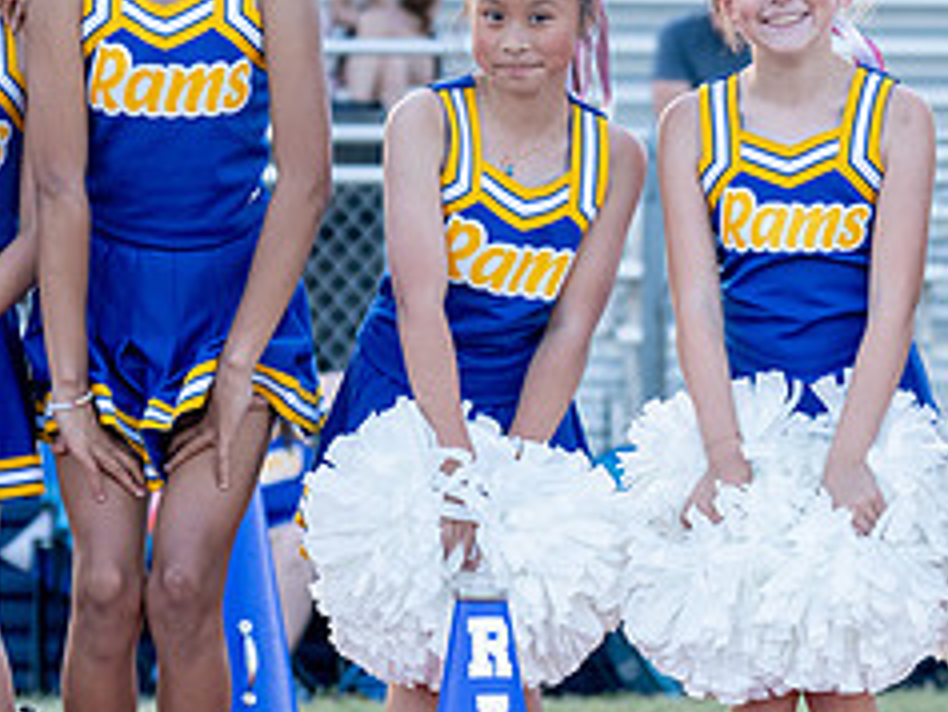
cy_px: 348
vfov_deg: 6.4
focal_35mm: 232
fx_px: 6357
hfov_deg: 8.5
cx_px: 447
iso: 1000
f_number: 2.8
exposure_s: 1/640
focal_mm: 70
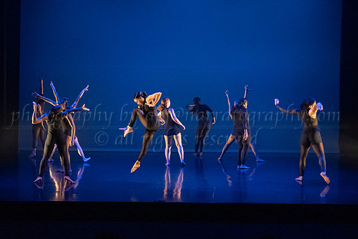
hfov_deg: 28.8
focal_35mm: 70
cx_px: 193
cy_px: 140
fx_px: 696
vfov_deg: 19.5
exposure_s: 1/250
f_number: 3.2
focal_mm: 49
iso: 4000
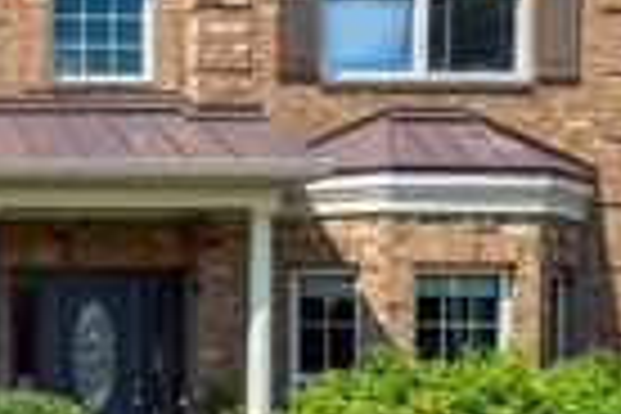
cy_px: 182
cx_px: -261
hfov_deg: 26.3
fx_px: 1032
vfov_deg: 22.7
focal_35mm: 60
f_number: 6.3
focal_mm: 11
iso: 200
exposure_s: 1/640
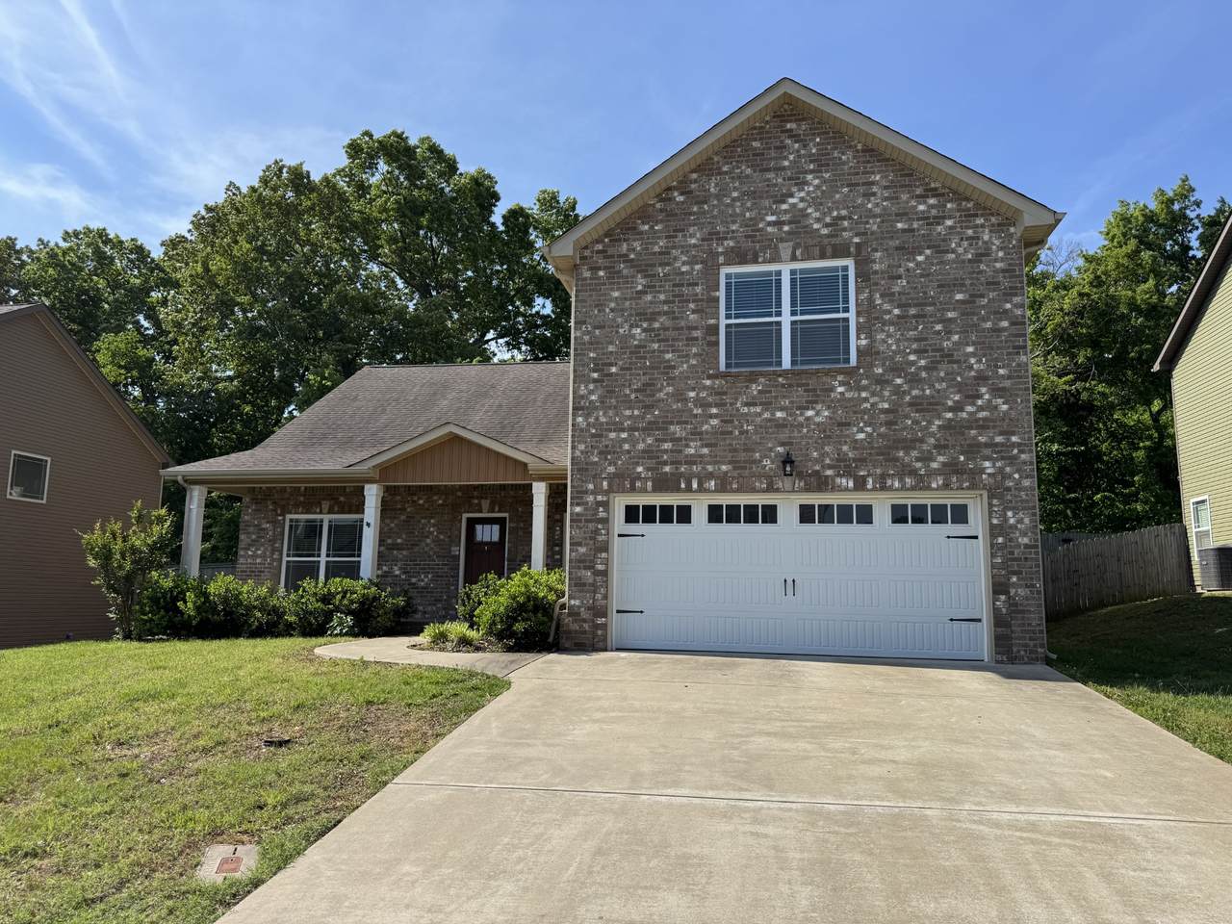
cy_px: 462
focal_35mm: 24
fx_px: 854
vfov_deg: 56.8
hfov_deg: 71.6
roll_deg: -0.8
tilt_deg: +7.9
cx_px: 616
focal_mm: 6.76
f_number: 1.78
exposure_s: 1/4049
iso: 80
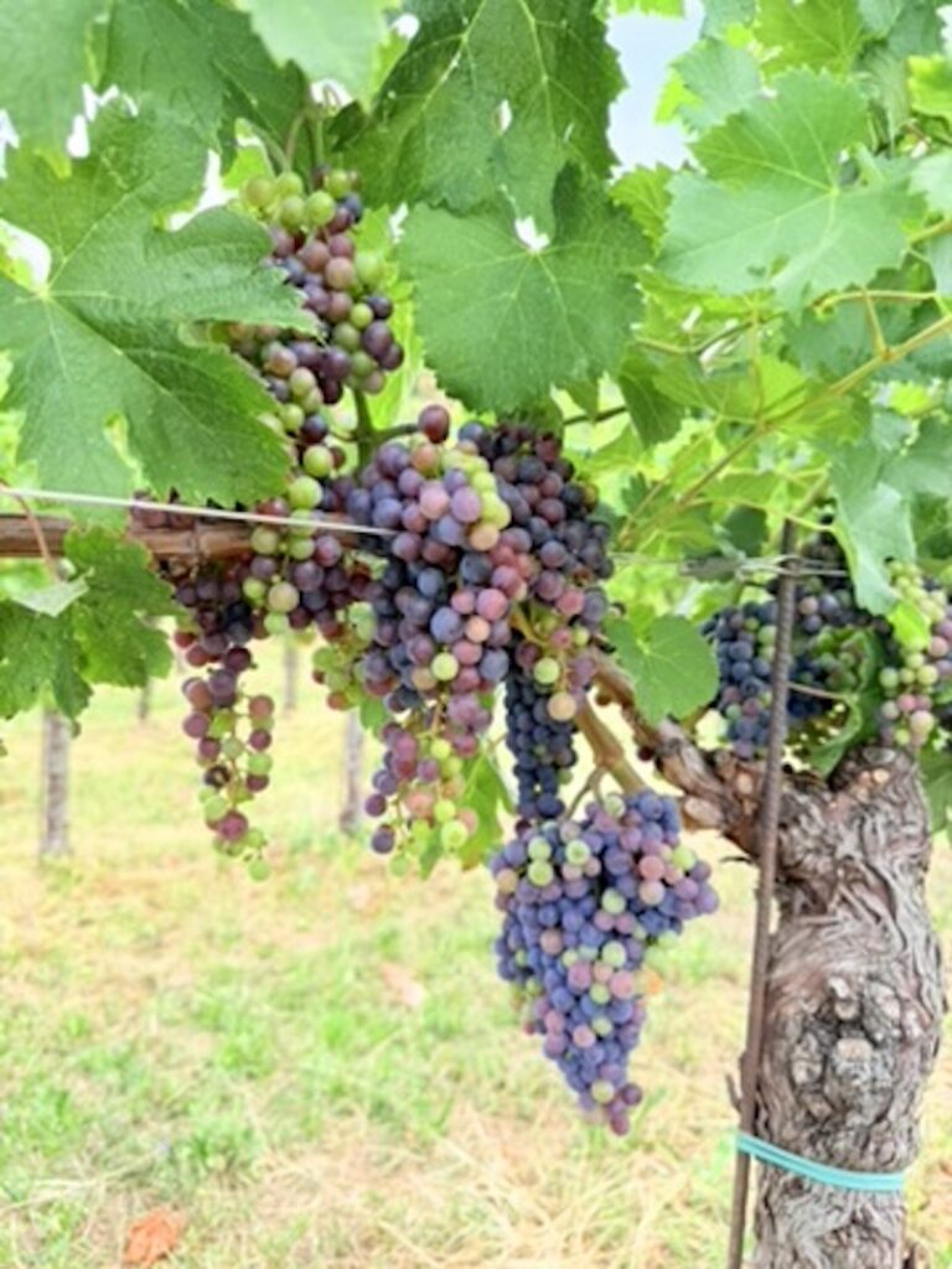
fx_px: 880
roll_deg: -1.7
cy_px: 634
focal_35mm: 24
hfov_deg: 56.8
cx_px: 476
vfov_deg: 71.6
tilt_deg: -1.1
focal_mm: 6.76
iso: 100
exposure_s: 1/1032
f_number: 1.78
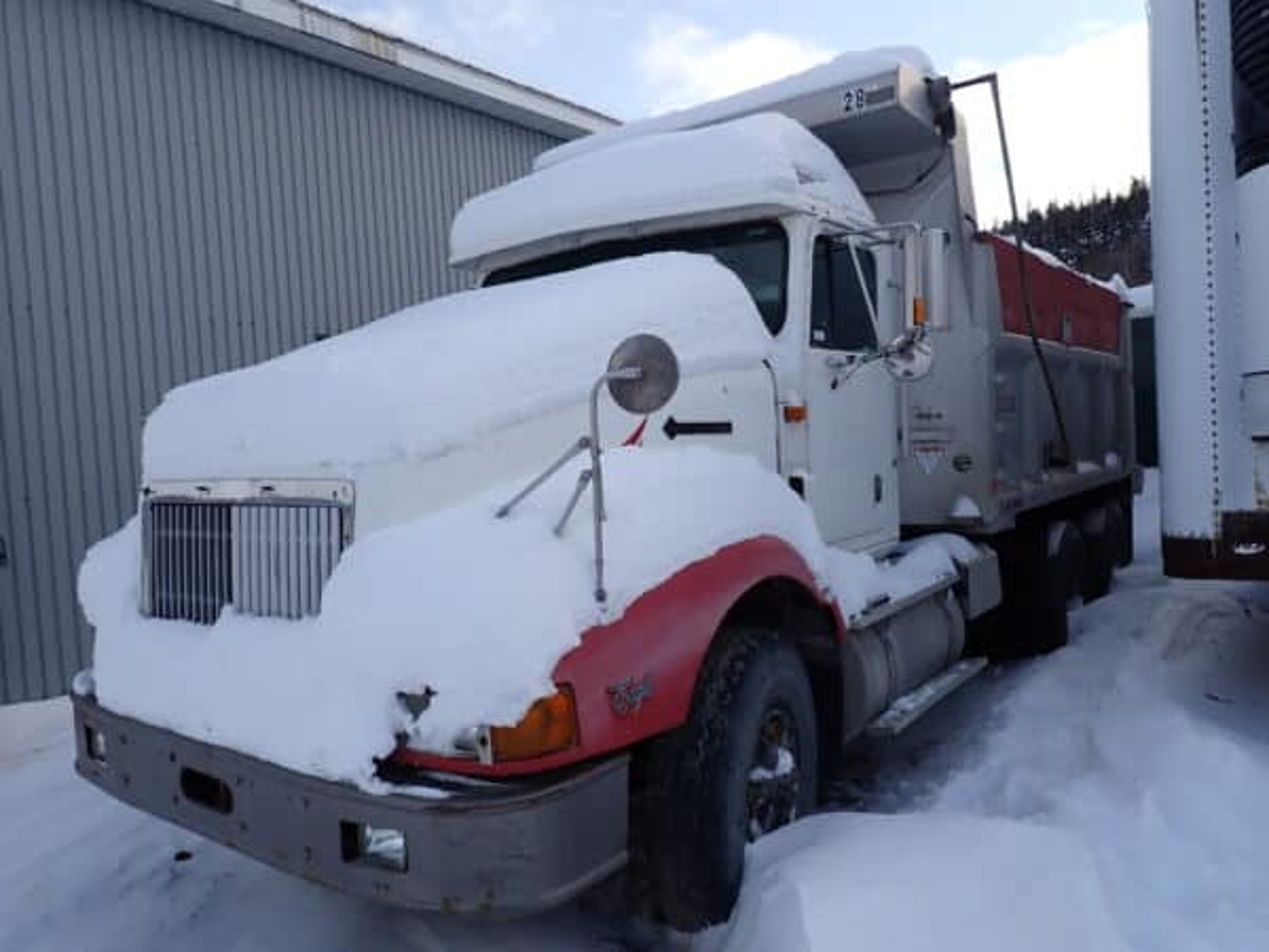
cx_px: 634
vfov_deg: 54.9
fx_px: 916
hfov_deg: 69.4
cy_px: 476
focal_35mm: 25
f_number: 2.8
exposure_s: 1/800
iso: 100
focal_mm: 4.5
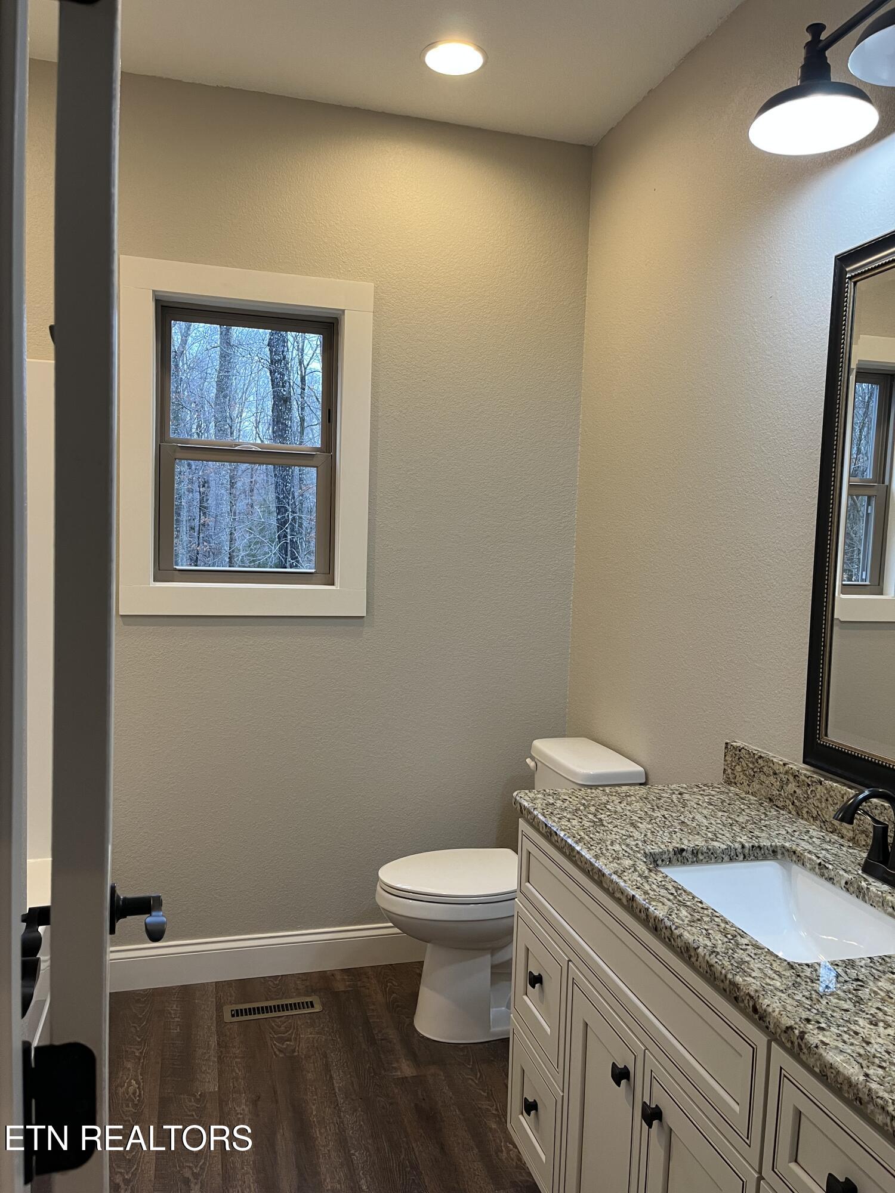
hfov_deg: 53.1
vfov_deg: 67.3
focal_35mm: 26
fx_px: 896
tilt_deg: -3.2
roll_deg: -1.0
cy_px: 596
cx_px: 448
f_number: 1.6
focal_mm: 5.1
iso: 100
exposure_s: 1/60
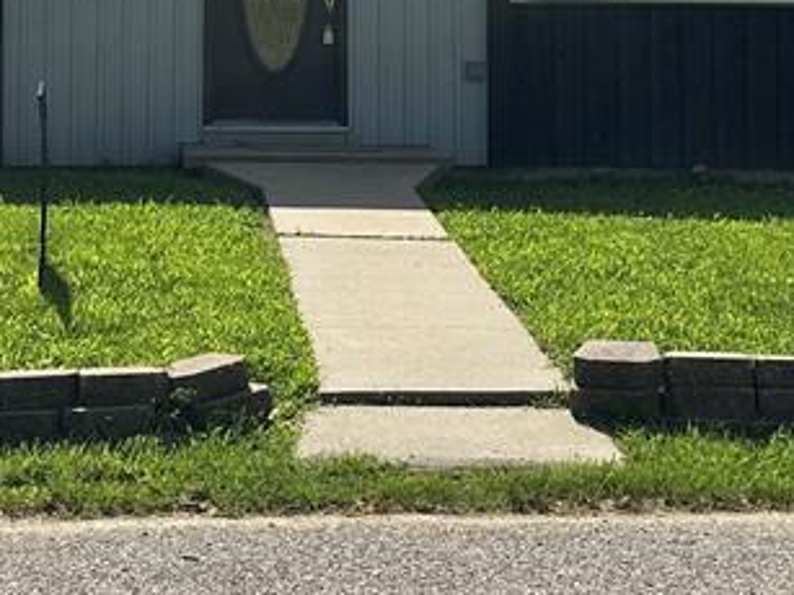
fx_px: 1834
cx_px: 279
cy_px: -18
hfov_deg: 24.3
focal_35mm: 80
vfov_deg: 17.9
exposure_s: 1/8197
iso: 80
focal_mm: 6.86
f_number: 1.78
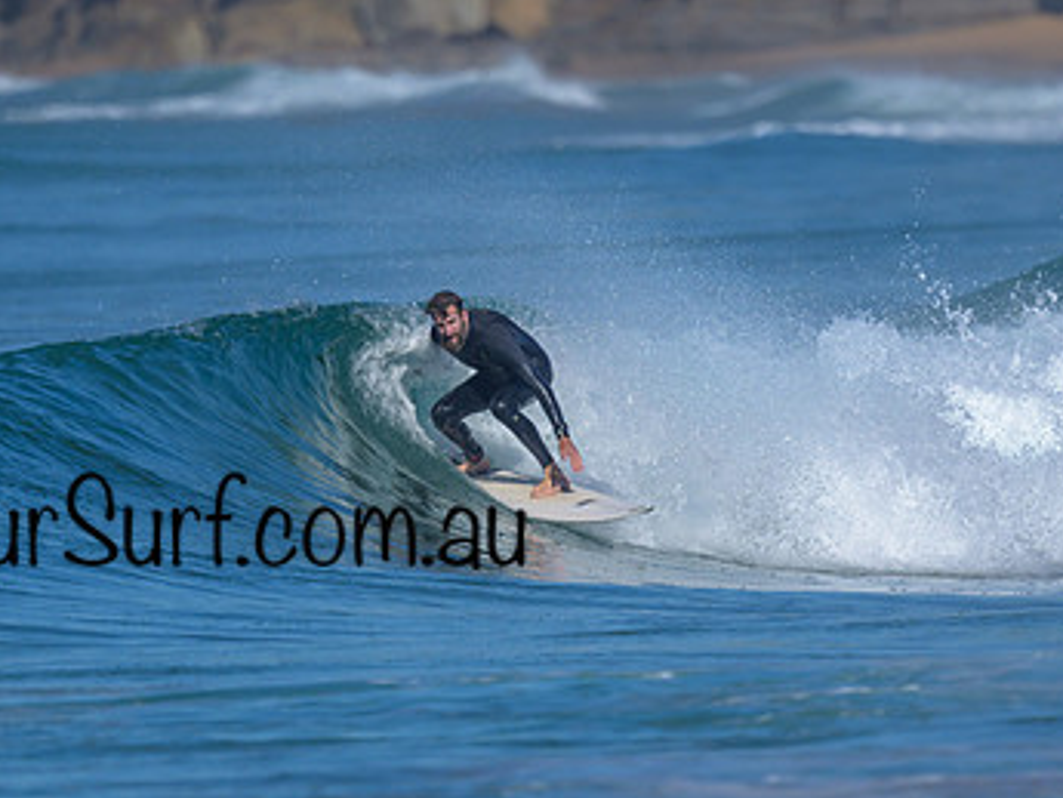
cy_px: 290
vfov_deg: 0.8
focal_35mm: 1779
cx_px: 429
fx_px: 54649
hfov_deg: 1.1
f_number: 6.3
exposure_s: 1/2000
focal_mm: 800
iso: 180
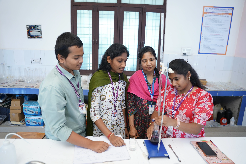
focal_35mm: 26
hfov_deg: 69.4
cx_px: 123
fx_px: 178
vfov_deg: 49.6
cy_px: 82
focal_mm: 26
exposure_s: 1/125
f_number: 3.2
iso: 1000
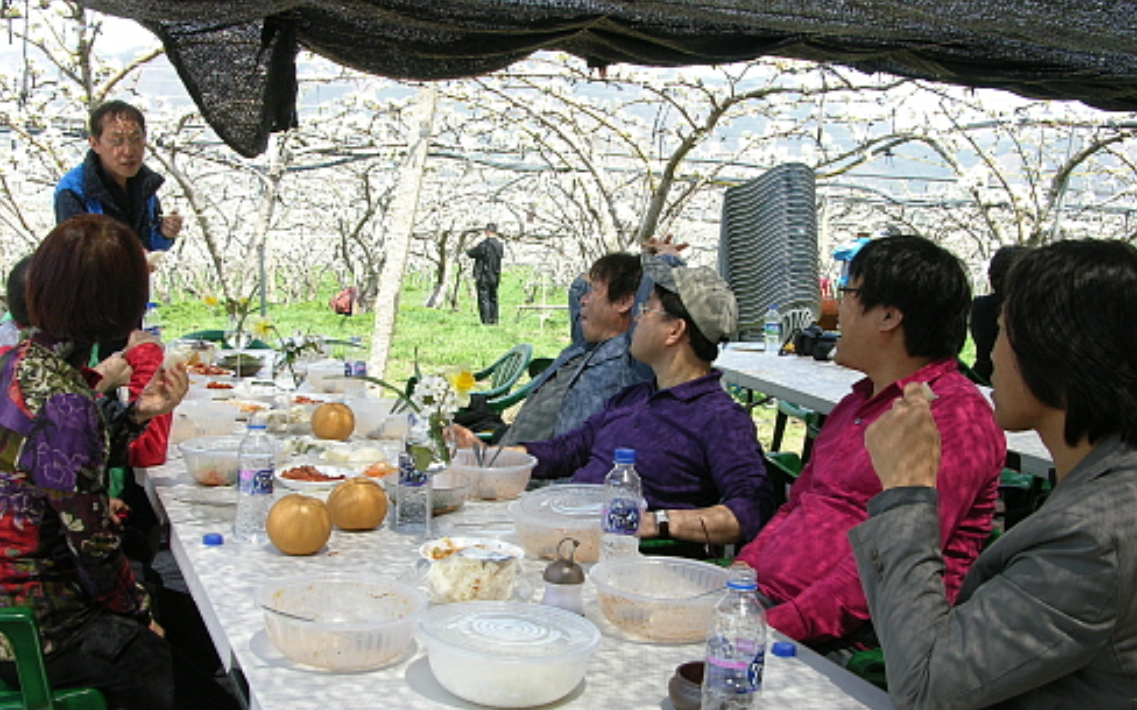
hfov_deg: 51.5
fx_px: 1178
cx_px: 559
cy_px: 418
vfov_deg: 33.5
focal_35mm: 38
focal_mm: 8.9
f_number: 7.1
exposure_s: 1/89.1
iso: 100
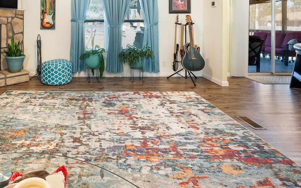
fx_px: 197
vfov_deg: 46.4
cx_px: 90
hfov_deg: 71.5
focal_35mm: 24
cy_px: 21
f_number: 10
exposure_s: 1/2.5
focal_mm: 13
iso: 500
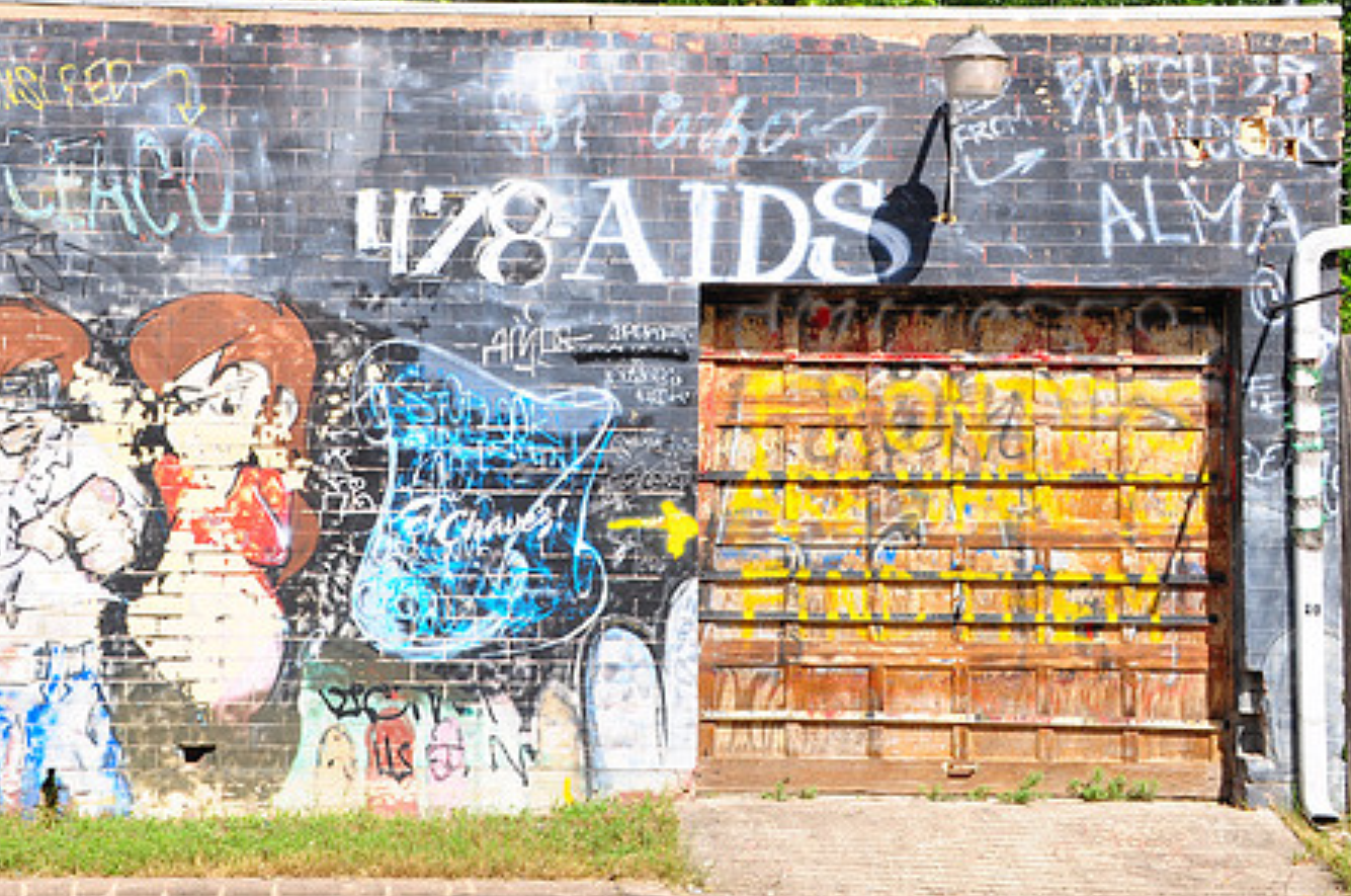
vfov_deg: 22.3
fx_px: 2272
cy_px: 357
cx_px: 556
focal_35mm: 61
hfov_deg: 33.0
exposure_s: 1/125
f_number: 14
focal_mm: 31
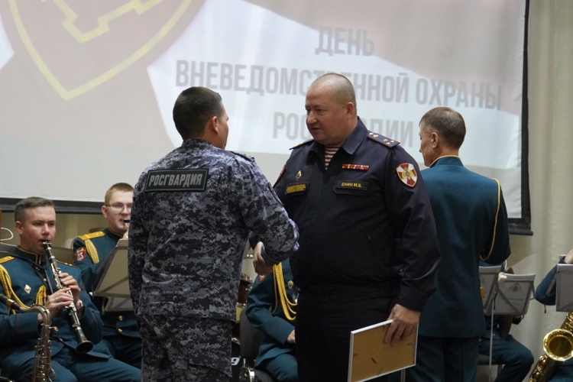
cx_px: 286
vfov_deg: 13.6
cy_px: 191
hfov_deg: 20.3
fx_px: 1599
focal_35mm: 100
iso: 6400
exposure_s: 1/100
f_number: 5.6
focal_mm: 67
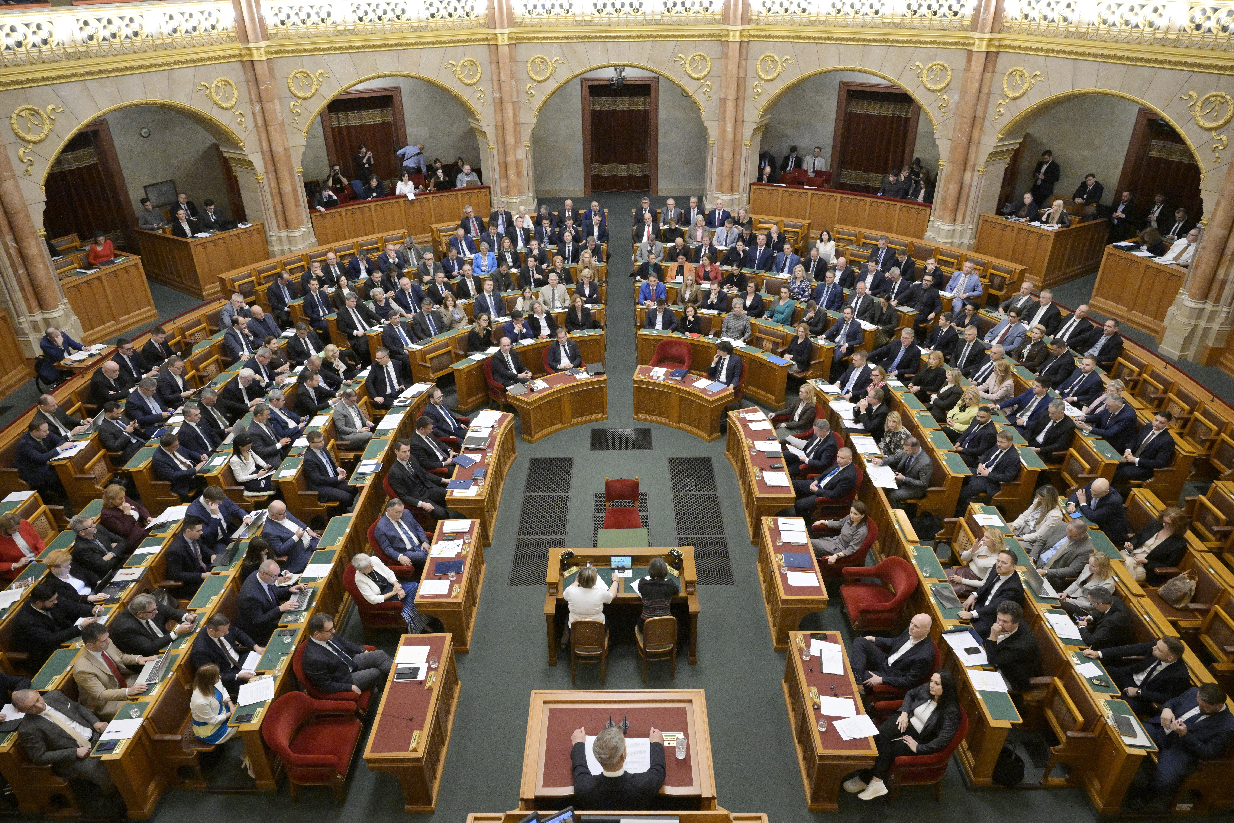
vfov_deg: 53.1
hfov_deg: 73.7
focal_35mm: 24
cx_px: 617
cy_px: 412
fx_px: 823
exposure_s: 1/320
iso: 6400
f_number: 5
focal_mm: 24
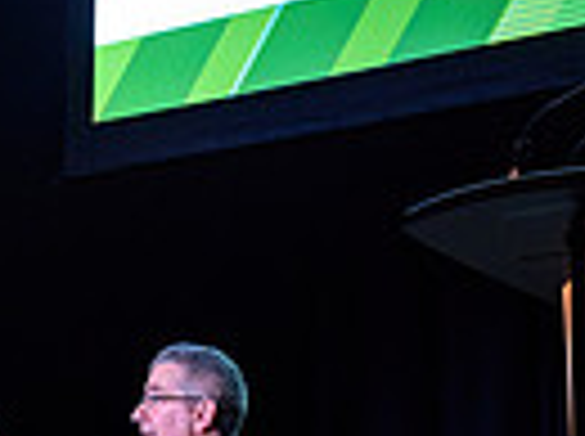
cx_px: 67
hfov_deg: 9.4
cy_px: 148
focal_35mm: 209
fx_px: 3526
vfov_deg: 7.1
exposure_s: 1/25
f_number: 3.5
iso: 1600
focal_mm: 46
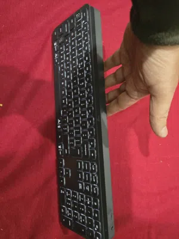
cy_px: 120
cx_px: 90
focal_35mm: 23
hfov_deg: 58.9
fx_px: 159
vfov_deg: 73.9
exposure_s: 1/30
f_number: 1.7
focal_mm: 6.3
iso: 1600
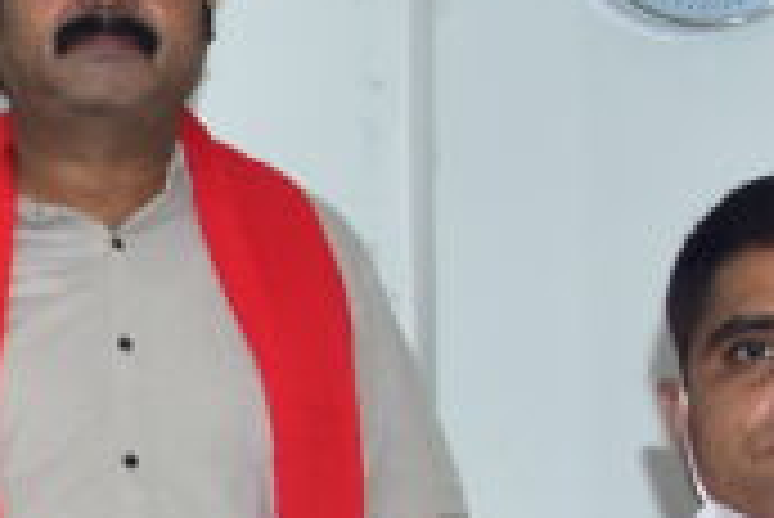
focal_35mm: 209
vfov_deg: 6.5
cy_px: 874
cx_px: -904
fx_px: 4497
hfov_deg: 9.1
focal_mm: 20
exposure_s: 1/100
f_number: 3.5
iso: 200
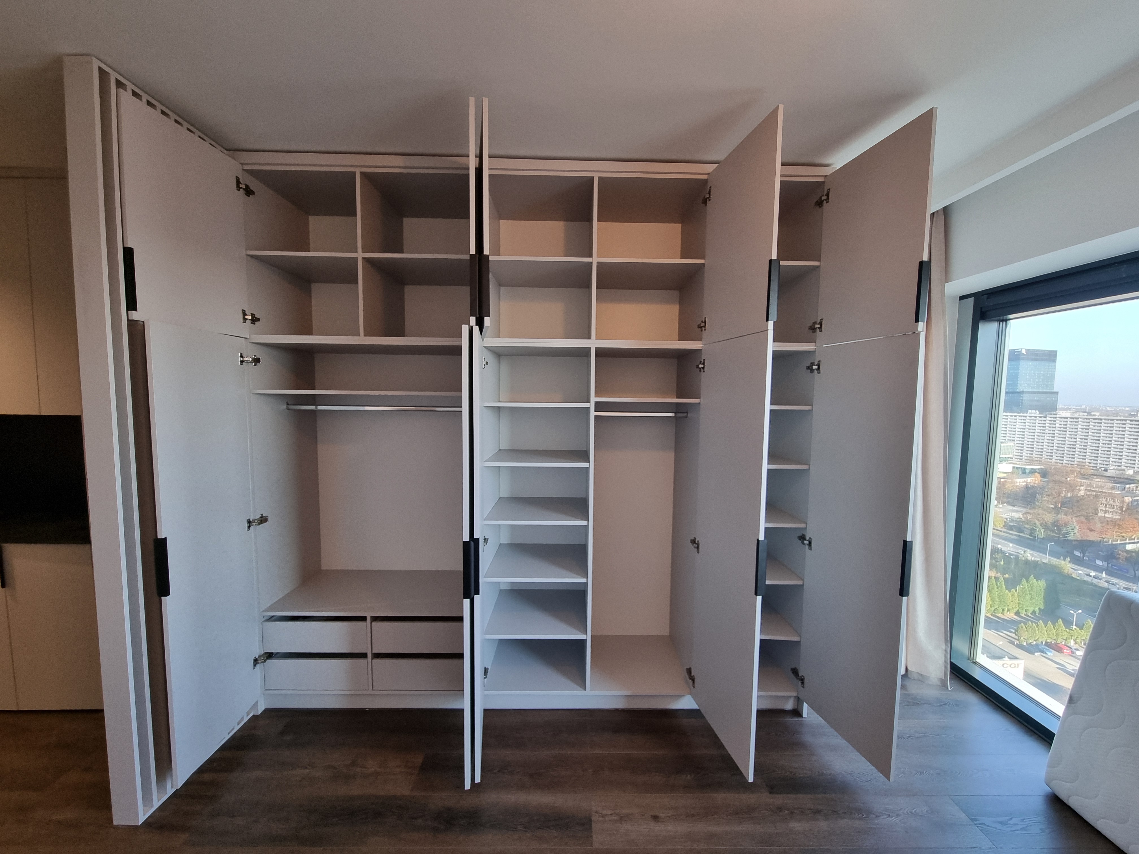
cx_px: 570
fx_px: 428
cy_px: 427
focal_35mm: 13
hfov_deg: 106.2
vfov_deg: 89.9
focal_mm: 2.2
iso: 125
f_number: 2.2
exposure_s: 1/50
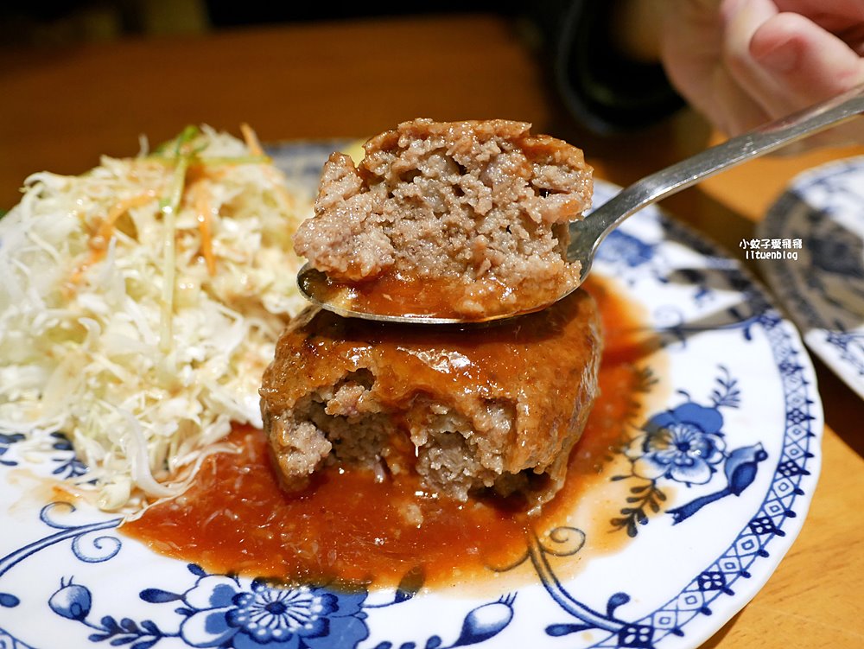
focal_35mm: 28
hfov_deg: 63.4
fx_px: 699
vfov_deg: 49.8
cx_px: 432
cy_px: 324
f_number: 2.5
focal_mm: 14
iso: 500
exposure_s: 1/60
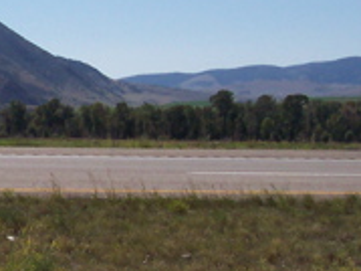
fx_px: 1574
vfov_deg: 9.8
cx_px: -221
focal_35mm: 151
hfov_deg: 12.3
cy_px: 27
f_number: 4.8
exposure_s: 1/1000
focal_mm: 8
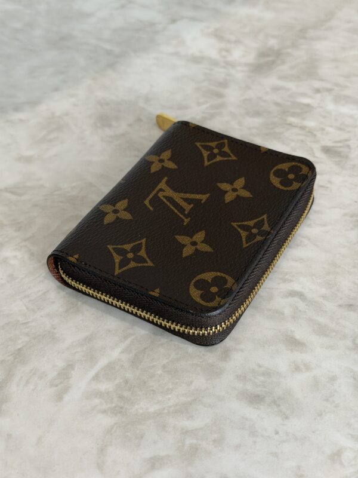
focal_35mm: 48
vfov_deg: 39.7
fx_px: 662
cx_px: 179
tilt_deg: -45.0
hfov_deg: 30.3
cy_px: 239
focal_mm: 6.76
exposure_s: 1/60
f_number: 1.78
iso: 50
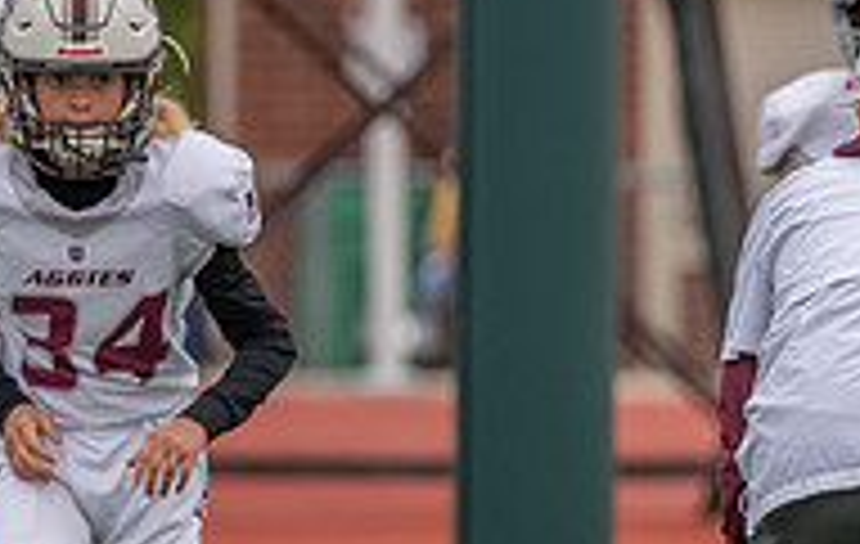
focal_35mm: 689
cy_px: 449
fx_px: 16211
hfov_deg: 3.0
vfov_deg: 1.9
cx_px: 938
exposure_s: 1/1250
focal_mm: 200
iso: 320
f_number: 2.8
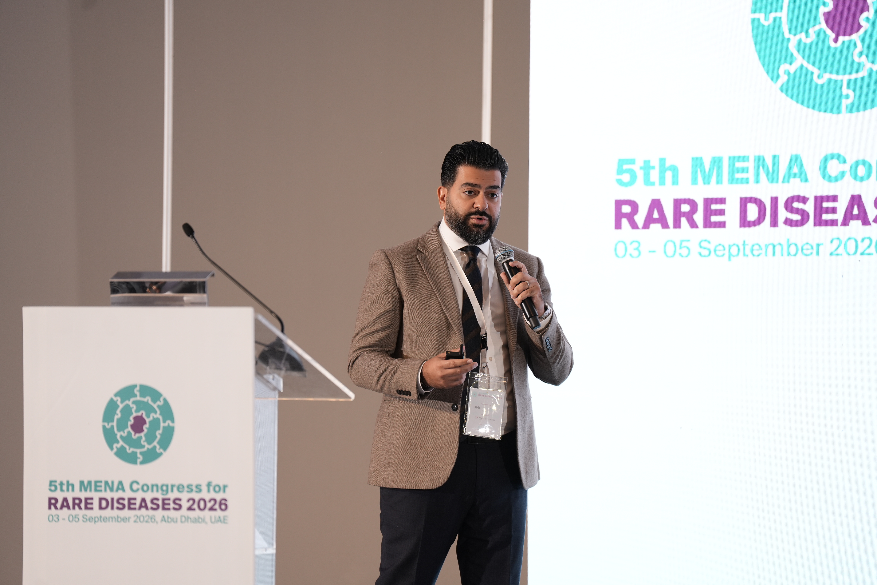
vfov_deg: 6.9
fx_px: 4872
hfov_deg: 10.3
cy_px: 292
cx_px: 438
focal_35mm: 200
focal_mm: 200
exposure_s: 1/160
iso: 500
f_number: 2.8
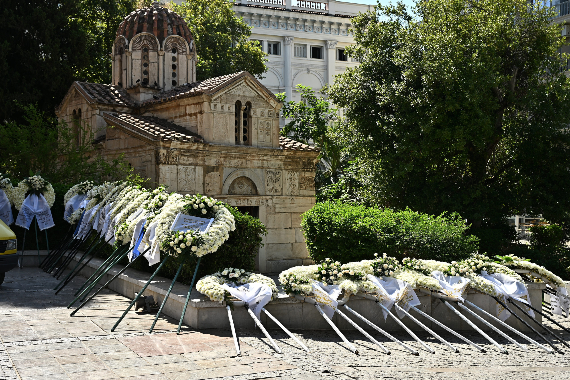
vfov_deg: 29.2
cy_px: 190
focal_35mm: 46
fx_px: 728
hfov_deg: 42.7
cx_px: 285
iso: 125
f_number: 5.6
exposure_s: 1/500
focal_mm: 46
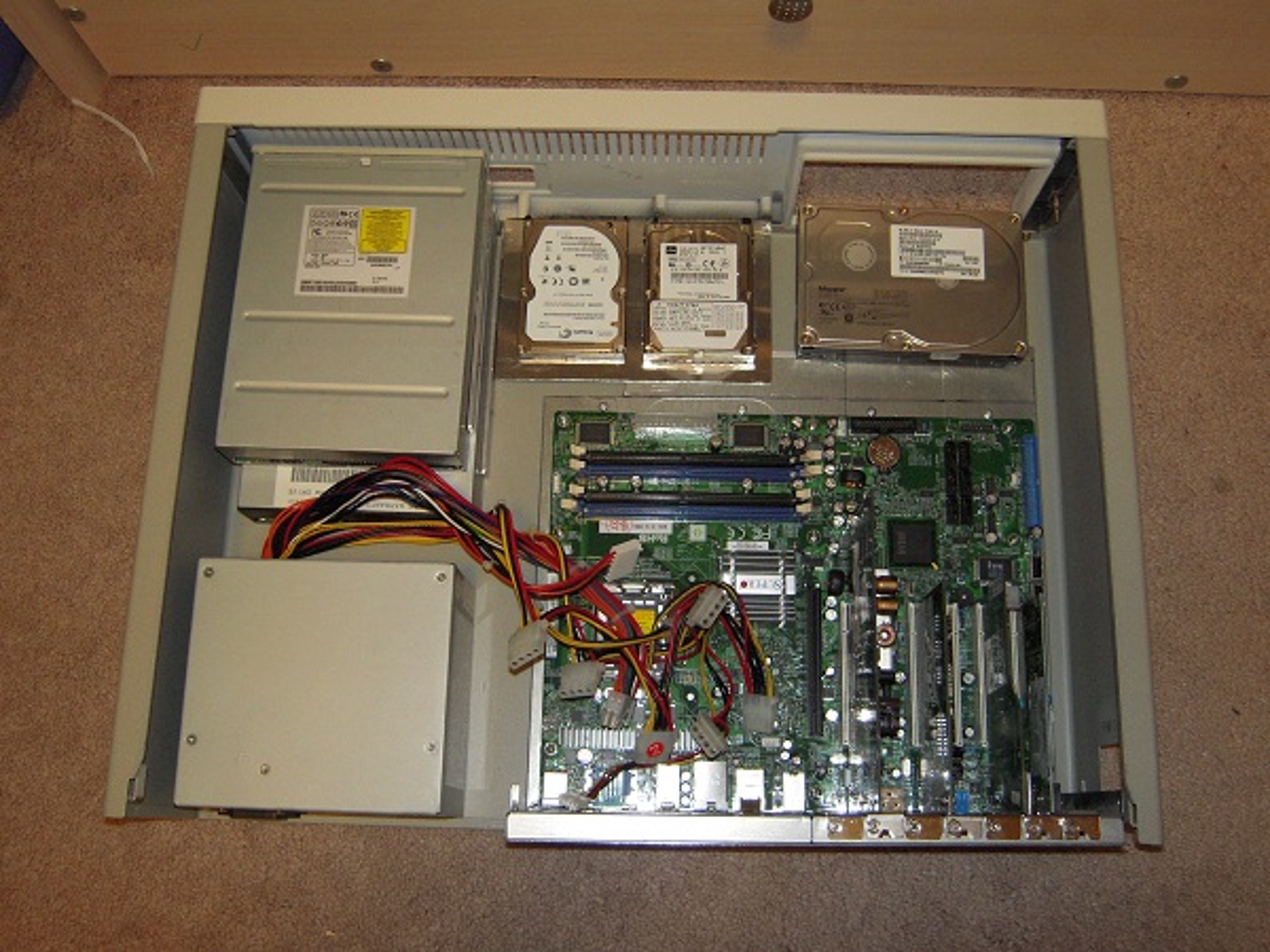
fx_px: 1357
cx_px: 635
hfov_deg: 50.1
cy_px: 476
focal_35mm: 37
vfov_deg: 38.7
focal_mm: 6.5
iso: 400
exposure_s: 1/25
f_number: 3
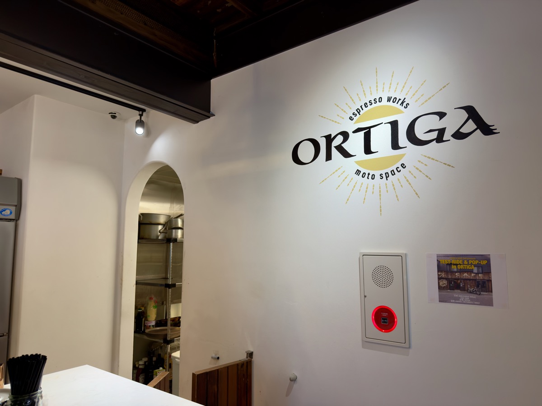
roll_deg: +0.1
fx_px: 376
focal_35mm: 24
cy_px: 203
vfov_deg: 56.8
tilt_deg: +6.0
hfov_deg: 71.6
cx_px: 271
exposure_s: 1/100
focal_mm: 6.76
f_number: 1.78
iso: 80
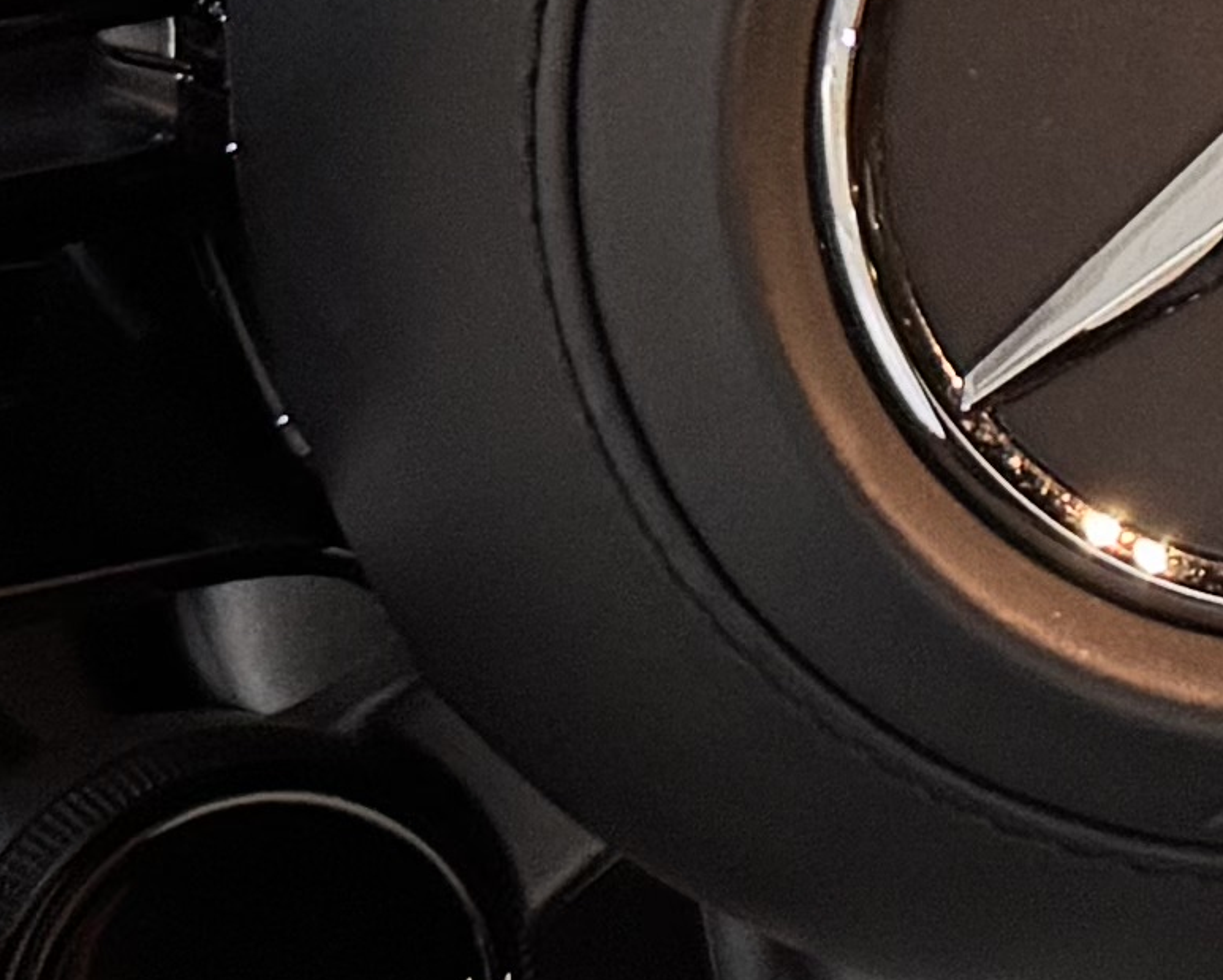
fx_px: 6264
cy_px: -635
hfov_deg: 10.4
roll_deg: -6.8
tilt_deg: -24.4
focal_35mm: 173
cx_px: 2327
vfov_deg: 8.7
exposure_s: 1/30
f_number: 1.78
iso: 1250
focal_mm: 6.76
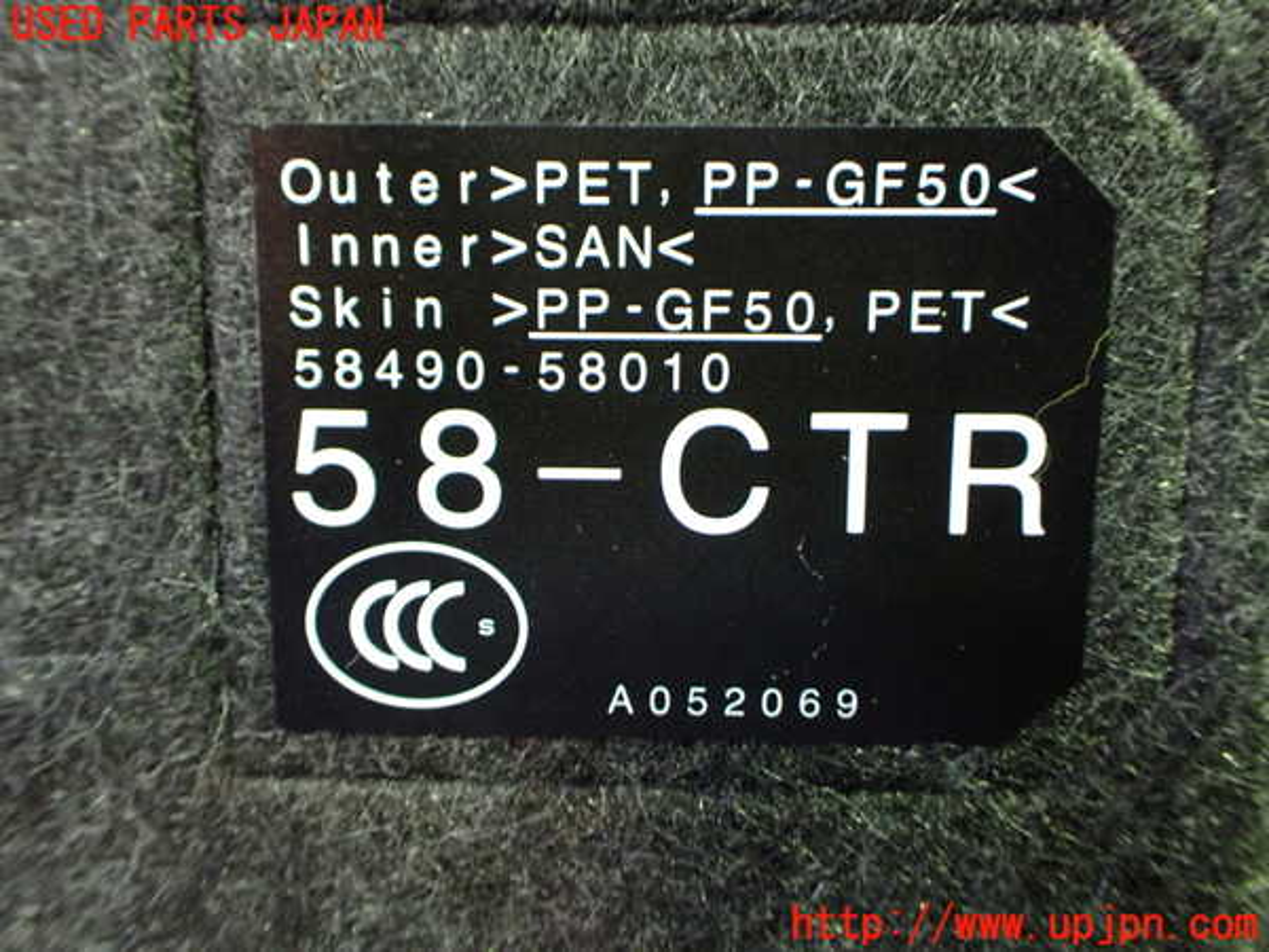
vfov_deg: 46.8
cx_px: 634
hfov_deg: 60.0
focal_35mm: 30
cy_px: 476
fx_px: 1100
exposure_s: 1/30
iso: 1000
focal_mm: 5.4
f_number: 2.3
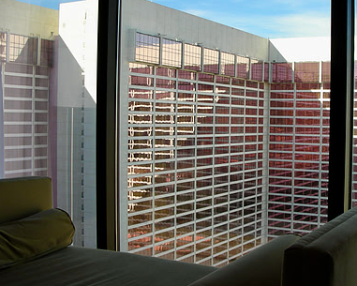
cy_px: 132
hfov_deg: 35.6
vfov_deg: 29.1
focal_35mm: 52
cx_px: 245
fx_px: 550
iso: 50
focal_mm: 5.8
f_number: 3
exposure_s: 1/86.8
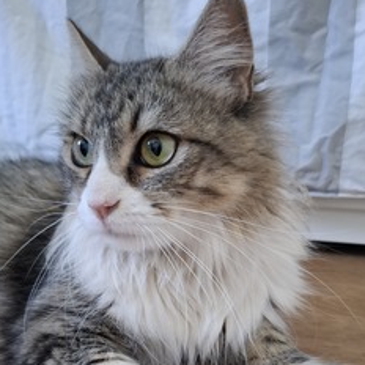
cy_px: 260
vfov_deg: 46.0
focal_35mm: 35
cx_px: 181
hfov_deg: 47.2
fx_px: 418
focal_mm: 5.54
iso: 320
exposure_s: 1/25
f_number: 1.8
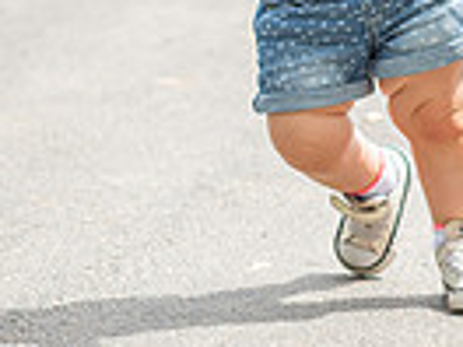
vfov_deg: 4.1
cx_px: 261
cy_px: -124
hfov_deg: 5.4
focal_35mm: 365
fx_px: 4882
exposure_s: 1/1000
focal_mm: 85
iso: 200
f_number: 3.5
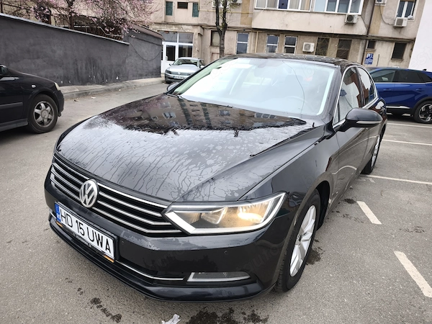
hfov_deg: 73.9
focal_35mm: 23
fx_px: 287
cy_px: 162
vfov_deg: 58.9
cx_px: 216
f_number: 1.6
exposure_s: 1/142
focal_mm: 6.57
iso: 50
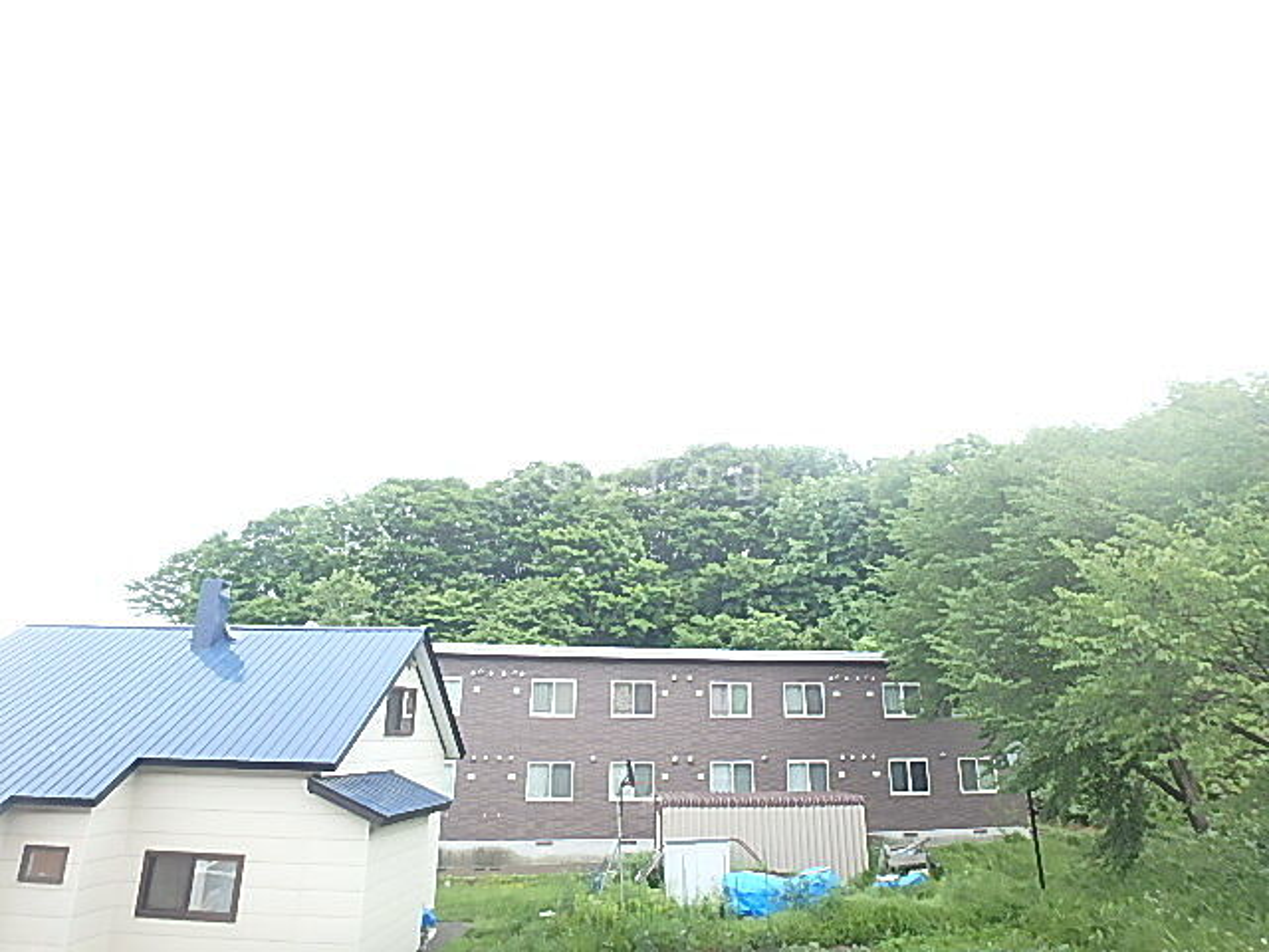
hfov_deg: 79.0
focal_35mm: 21
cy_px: 476
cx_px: 634
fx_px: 770
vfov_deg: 63.4
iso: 125
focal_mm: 3.7
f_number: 3.5
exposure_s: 1/125
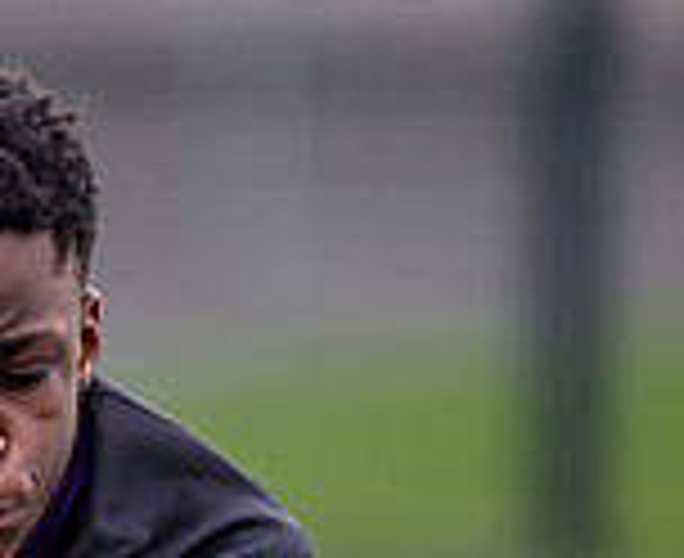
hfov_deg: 1.0
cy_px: 626
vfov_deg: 0.8
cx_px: -859
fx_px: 40026
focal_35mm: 1962
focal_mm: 400
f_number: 3.5
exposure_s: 1/1250
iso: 500
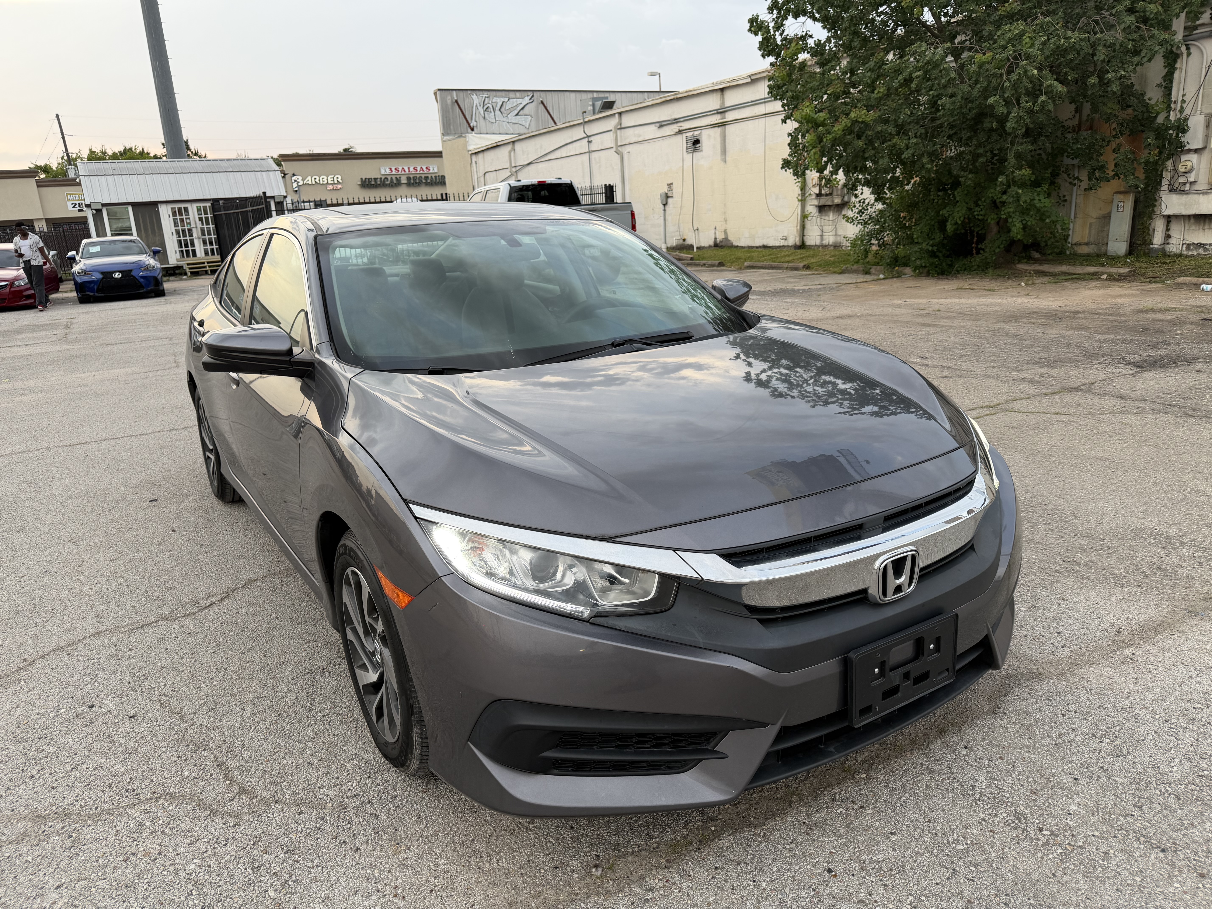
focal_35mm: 24
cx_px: 606
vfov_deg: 56.8
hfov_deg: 71.6
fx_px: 840
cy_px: 454
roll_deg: +4.3
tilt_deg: -15.2
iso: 64
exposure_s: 1/132
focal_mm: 6.76
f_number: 1.78
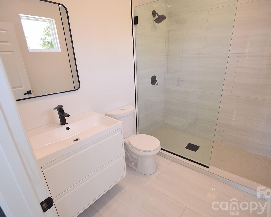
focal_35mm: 17
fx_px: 136
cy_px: 109
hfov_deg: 89.5
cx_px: 144
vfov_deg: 77.0
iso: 400
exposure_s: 1/125
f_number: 5
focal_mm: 10
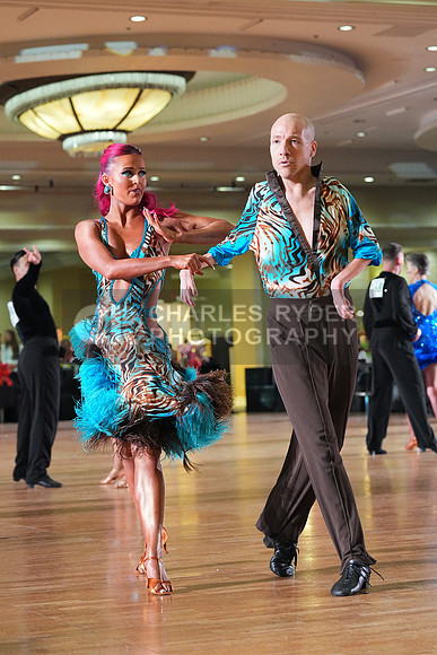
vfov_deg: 21.2
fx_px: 1747
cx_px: 218
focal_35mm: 96
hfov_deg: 14.3
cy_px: 328
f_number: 5
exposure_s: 1/400
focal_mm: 96
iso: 8000
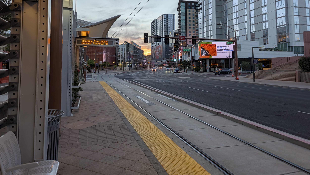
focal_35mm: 26
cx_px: 155
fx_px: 214
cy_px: 55
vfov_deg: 43.6
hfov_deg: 71.9
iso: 22
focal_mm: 5.28
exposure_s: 1/114
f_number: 1.7
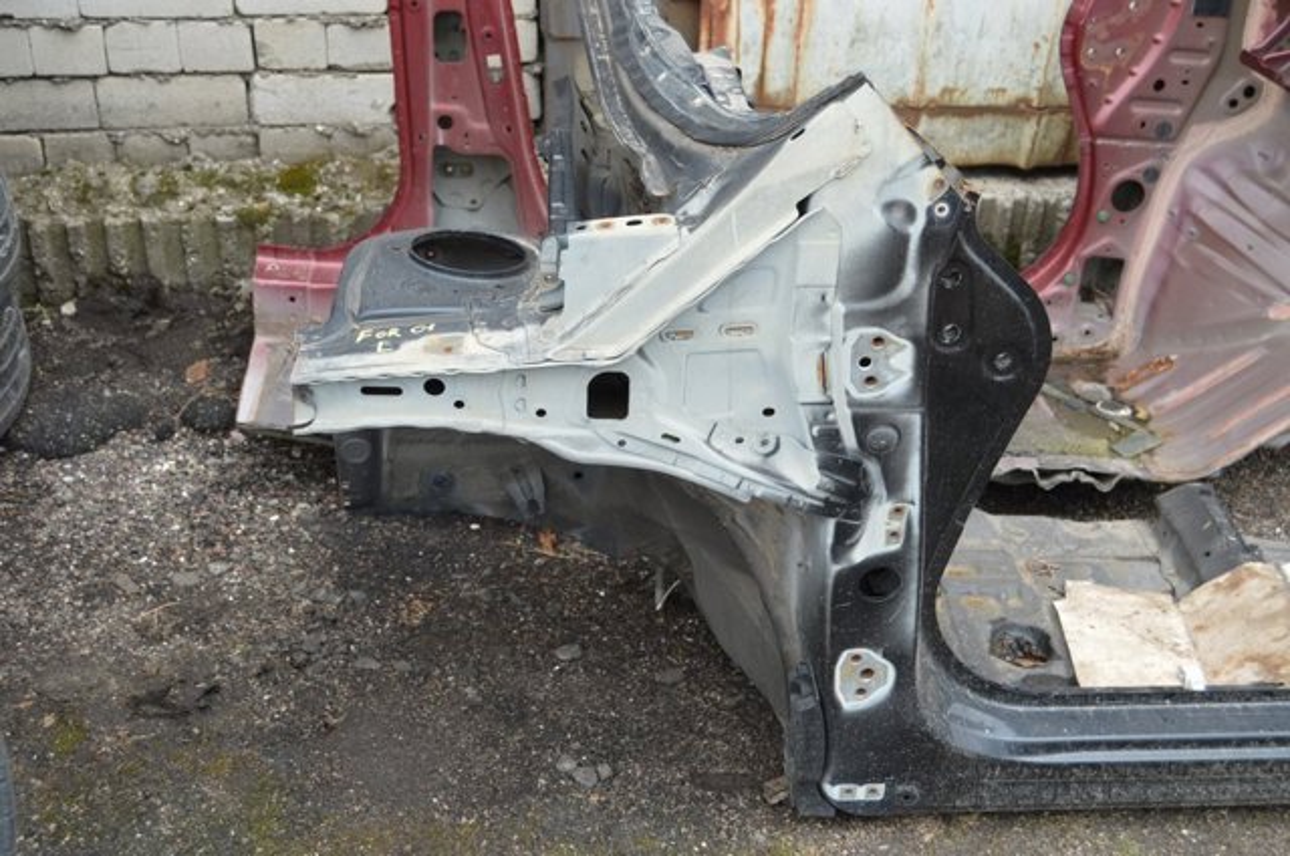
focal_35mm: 45
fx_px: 1610
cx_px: 645
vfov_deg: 29.8
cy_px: 428
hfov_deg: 43.7
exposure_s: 1/125
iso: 400
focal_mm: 30
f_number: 5.6
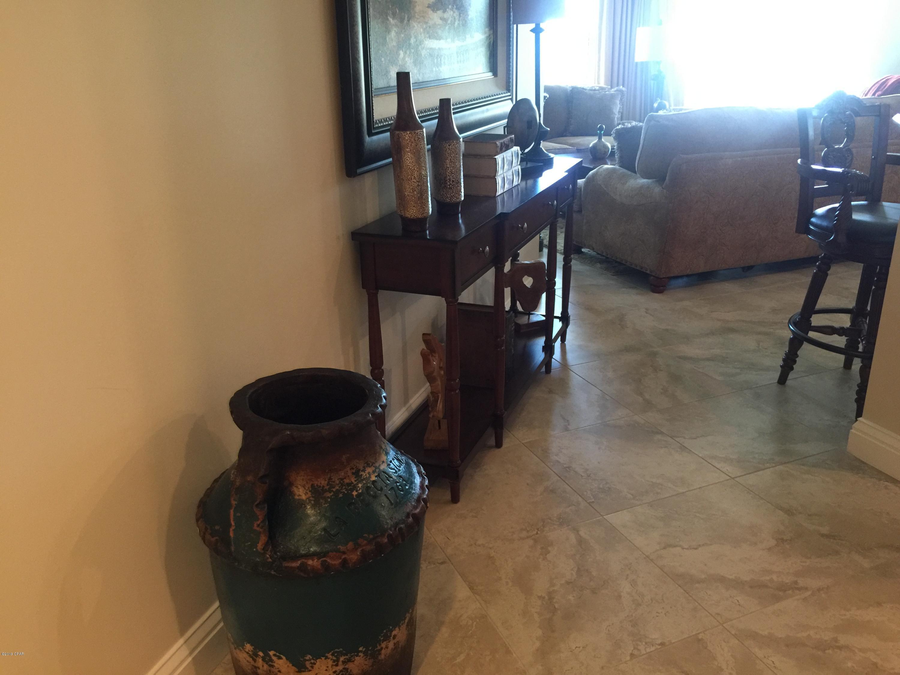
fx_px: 754
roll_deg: +0.8
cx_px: 450
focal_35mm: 29
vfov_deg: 48.2
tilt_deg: -21.0
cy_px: 338
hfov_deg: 61.7
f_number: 2.2
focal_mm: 4.15
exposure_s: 1/10
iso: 125
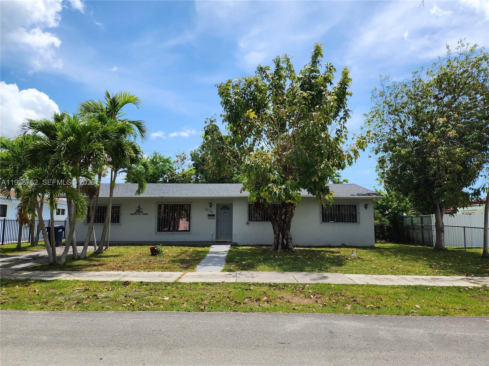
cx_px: 244
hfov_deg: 73.9
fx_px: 325
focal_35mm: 23
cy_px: 183
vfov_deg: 58.9
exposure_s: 1/978
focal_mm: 6.4
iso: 12
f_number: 1.8
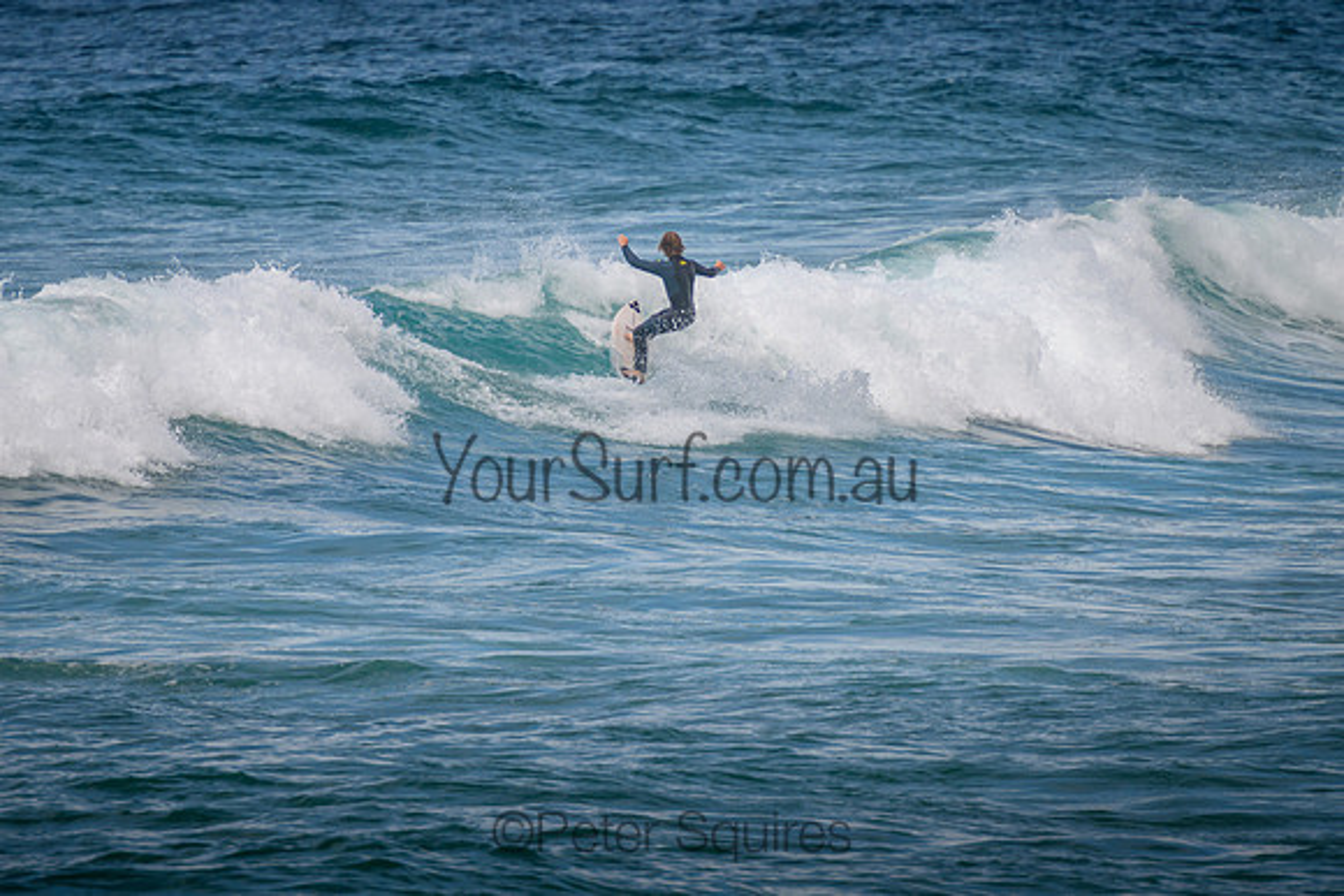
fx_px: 20513
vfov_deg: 2.5
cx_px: 727
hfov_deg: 3.8
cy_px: 302
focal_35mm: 549
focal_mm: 400
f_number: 5.6
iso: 320
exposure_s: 1/2000
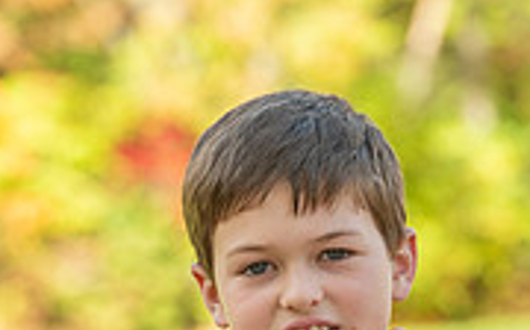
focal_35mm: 472
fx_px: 6809
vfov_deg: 2.8
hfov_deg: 4.5
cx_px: 302
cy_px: 589
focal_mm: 185
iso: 100
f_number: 6.3
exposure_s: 1/100
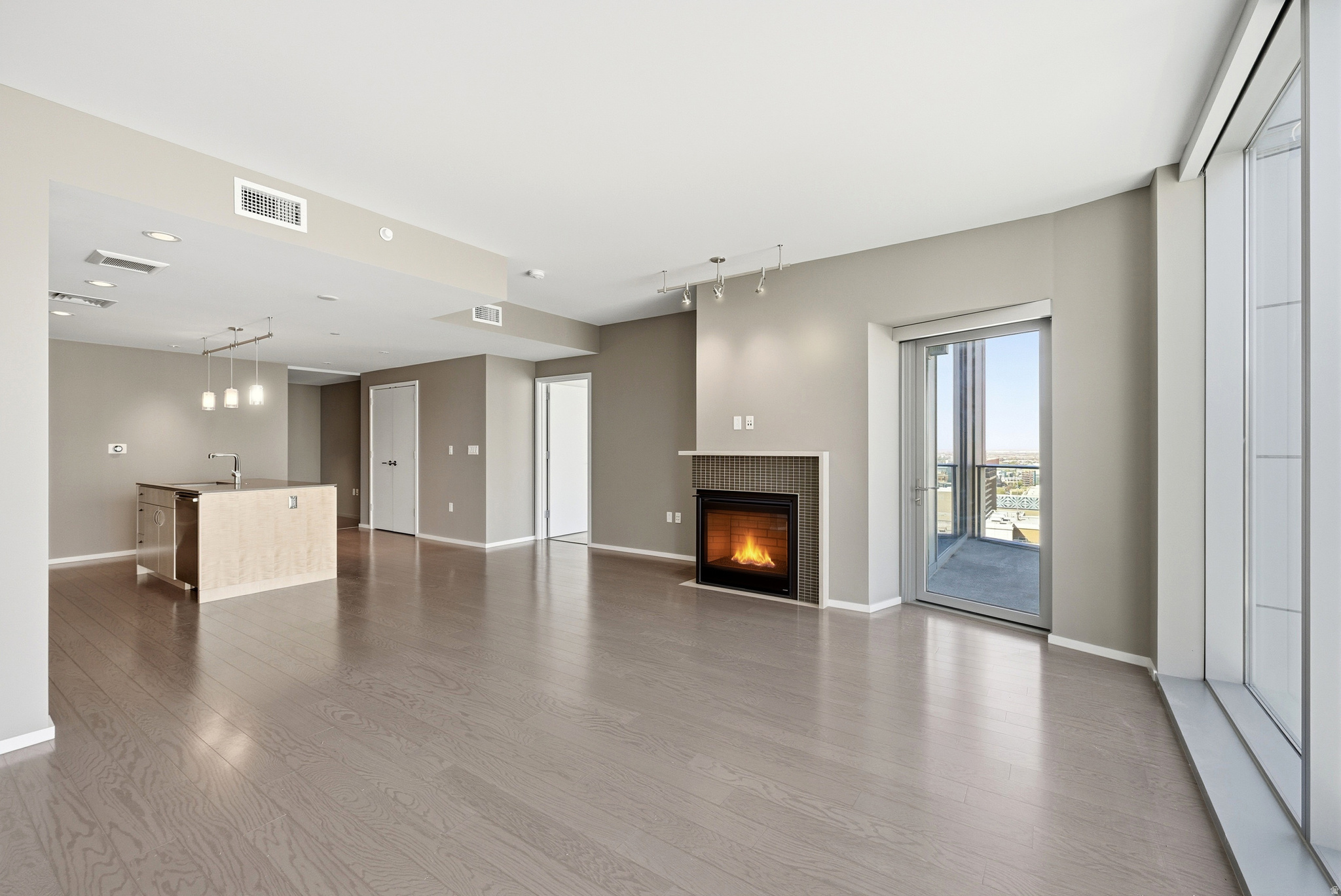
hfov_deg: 100.3
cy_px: 448
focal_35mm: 15
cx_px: 670
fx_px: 559
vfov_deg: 77.4
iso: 500
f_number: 7.1
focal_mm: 15
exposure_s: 1/1000
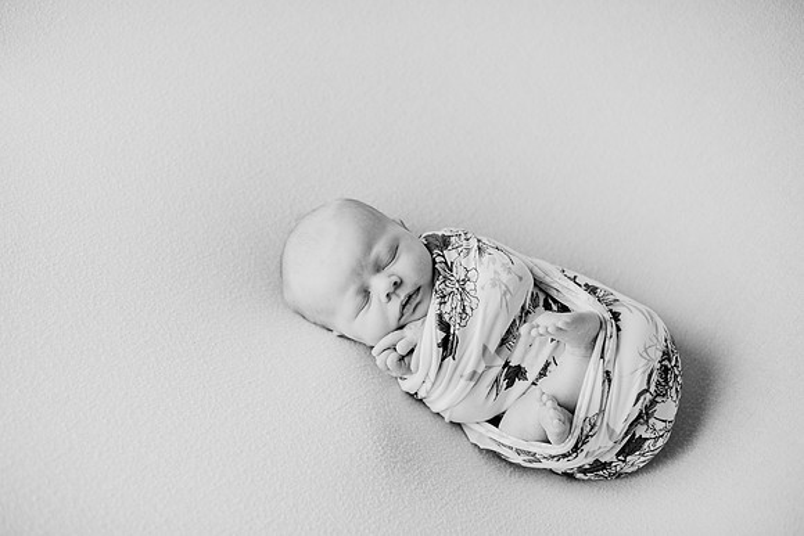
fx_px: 1117
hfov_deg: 39.6
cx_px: 402
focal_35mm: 50
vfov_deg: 27.0
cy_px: 268
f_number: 2.2
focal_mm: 50
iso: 100
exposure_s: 1/160
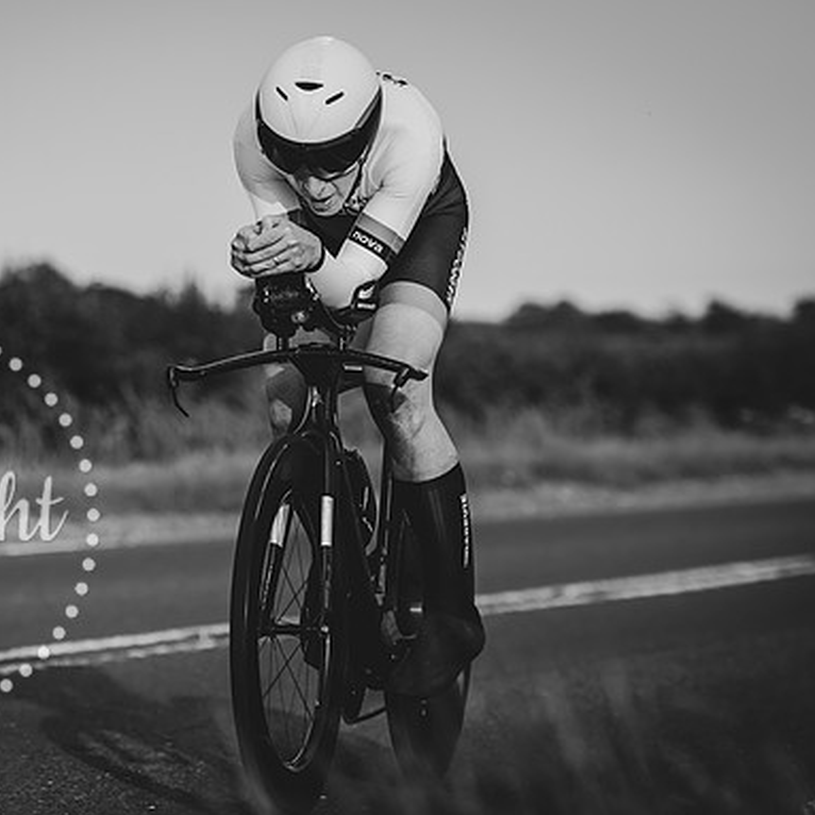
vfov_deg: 9.3
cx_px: 400
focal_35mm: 187
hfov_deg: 9.4
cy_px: 296
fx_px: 4981
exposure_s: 1/1000
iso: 100
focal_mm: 114
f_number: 3.2
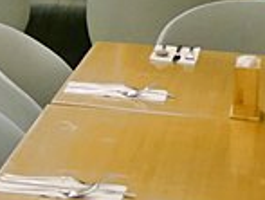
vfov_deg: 7.8
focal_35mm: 190
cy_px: -26
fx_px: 1458
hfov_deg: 9.3
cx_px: -359
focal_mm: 14
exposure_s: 1/60
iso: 320
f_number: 2.5
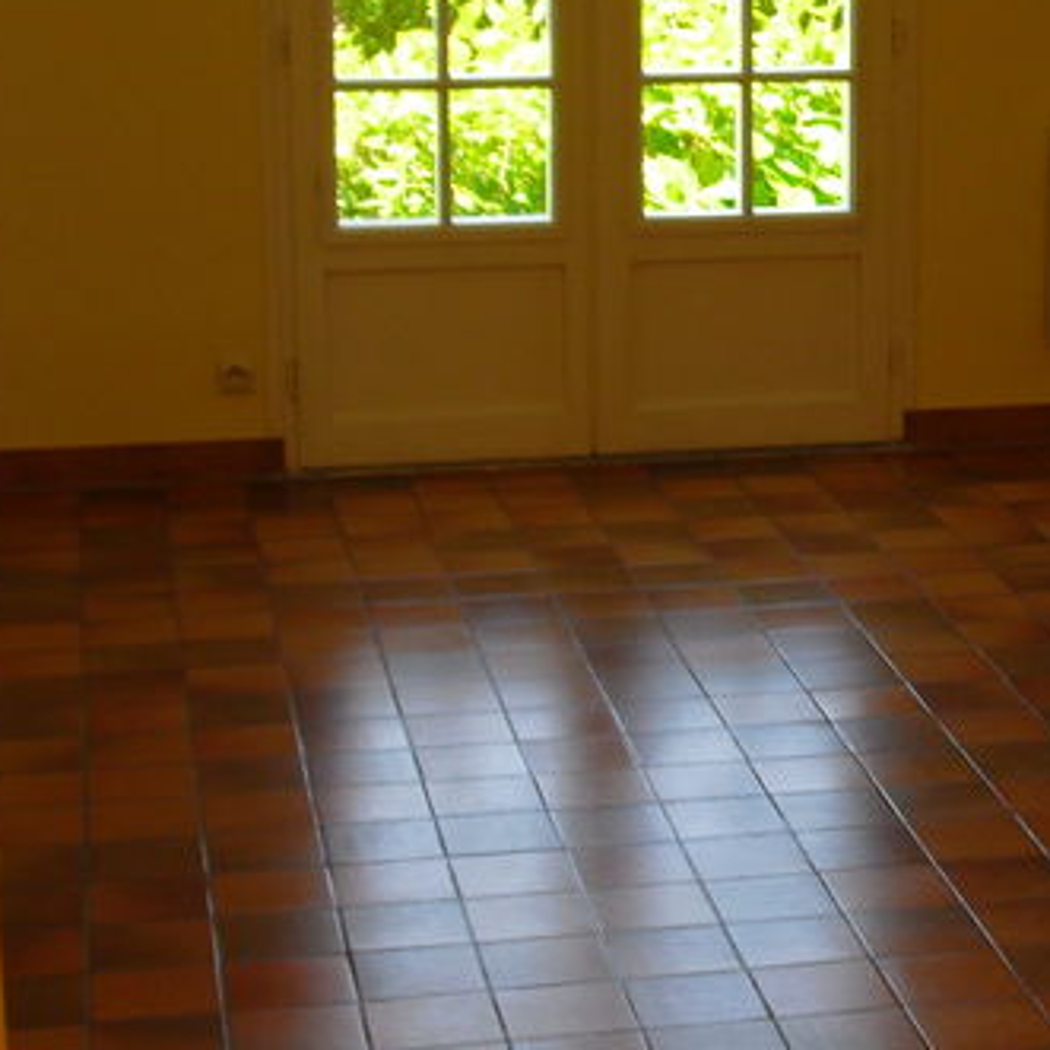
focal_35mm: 96
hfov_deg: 17.4
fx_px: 3294
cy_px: 336
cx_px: 1183
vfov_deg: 18.1
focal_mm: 6.3
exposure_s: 1/60
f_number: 3.1
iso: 100
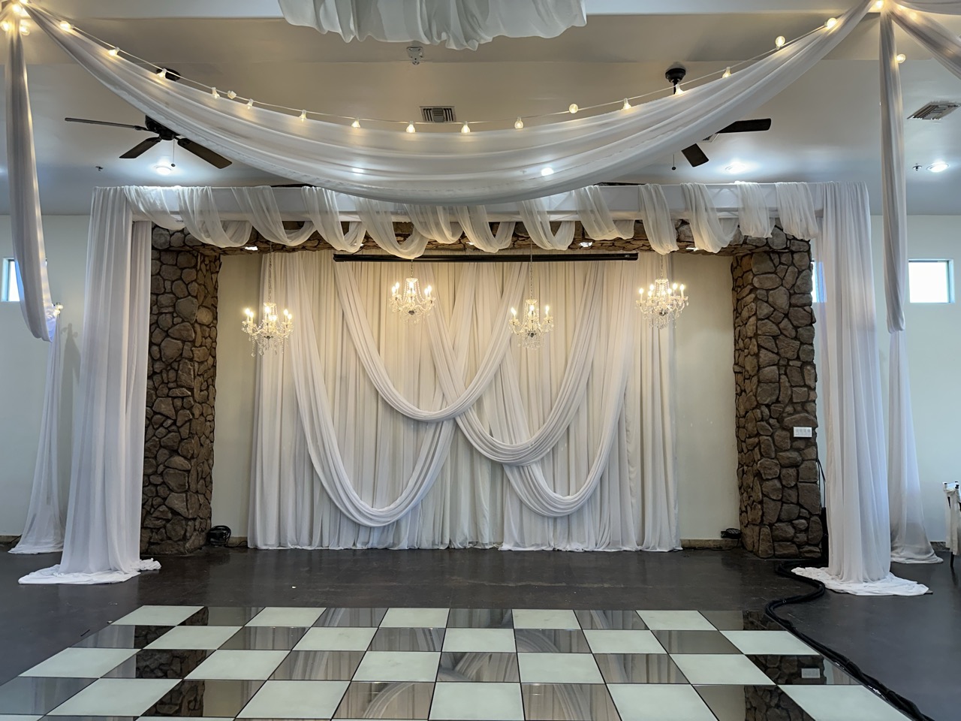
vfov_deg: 56.8
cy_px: 360
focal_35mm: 24
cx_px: 480
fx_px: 666
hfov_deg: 71.6
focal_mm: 6.86
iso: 125
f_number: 1.78
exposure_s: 1/120
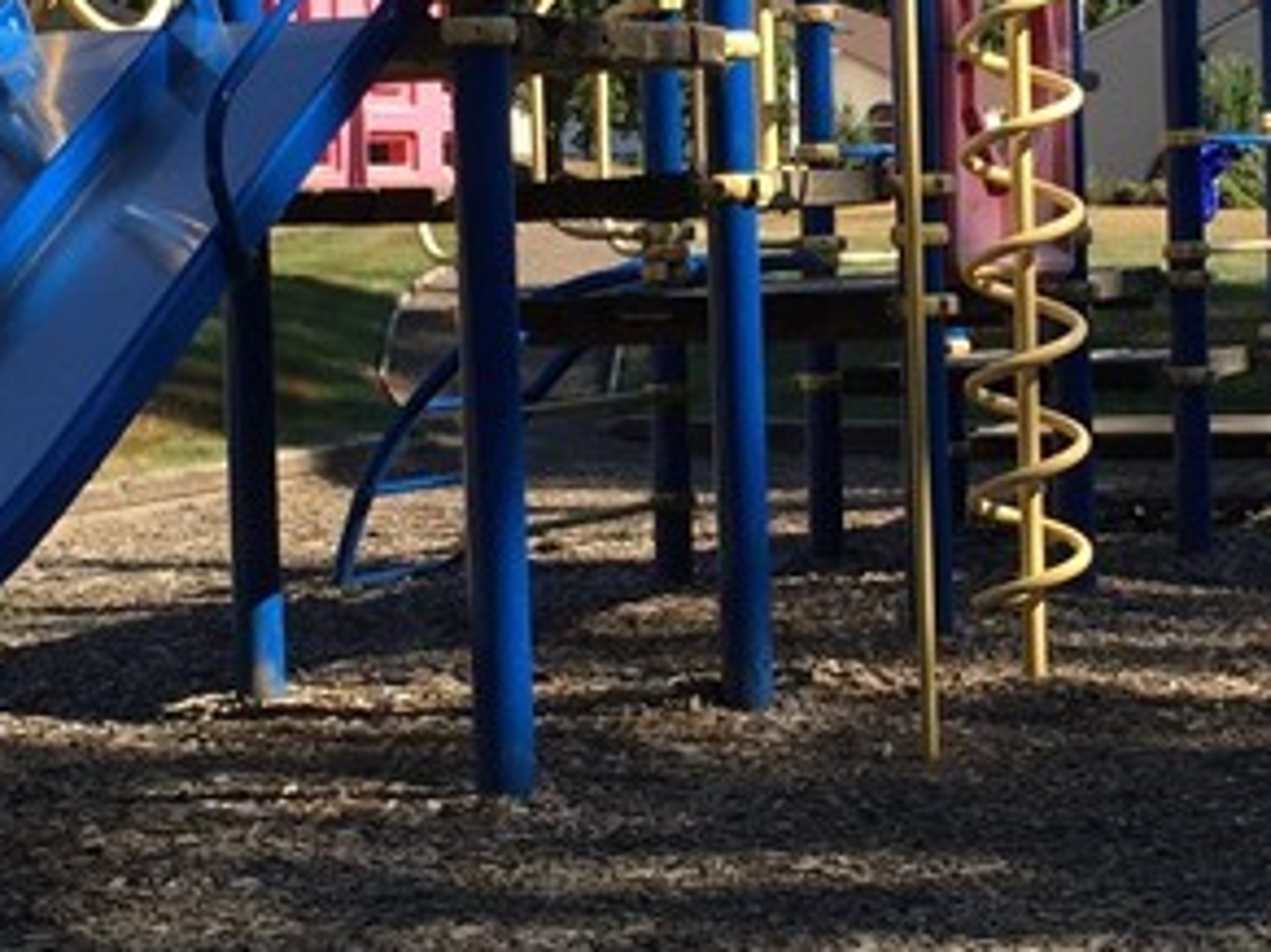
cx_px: 847
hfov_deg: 19.2
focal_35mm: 102
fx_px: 3744
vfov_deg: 14.5
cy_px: 293
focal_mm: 4.15
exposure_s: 1/1014
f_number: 2.2
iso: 32
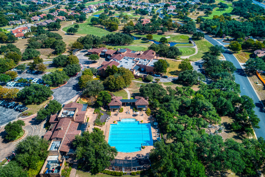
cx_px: 132
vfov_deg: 53.1
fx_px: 177
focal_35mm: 24
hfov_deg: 73.8
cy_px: 88
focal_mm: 8.8
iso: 100
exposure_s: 1/200
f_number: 4.5
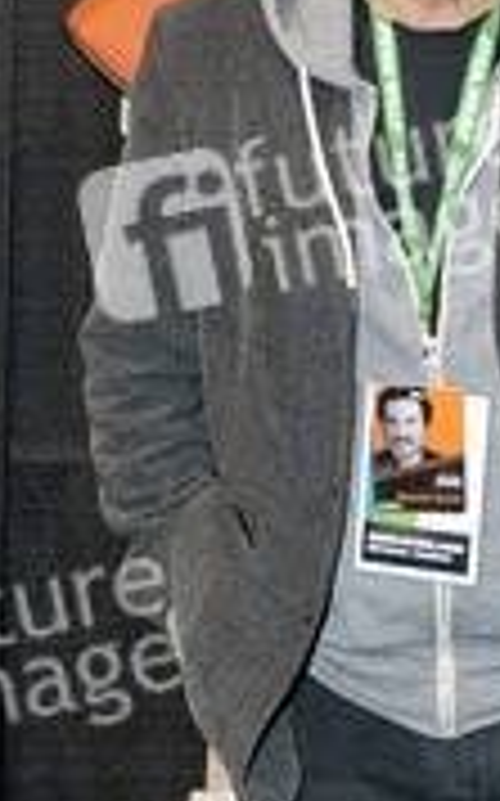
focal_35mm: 71
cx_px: 444
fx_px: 1550
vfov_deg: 29.0
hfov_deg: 18.0
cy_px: 441
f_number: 4
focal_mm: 31
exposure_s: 1/400
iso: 500
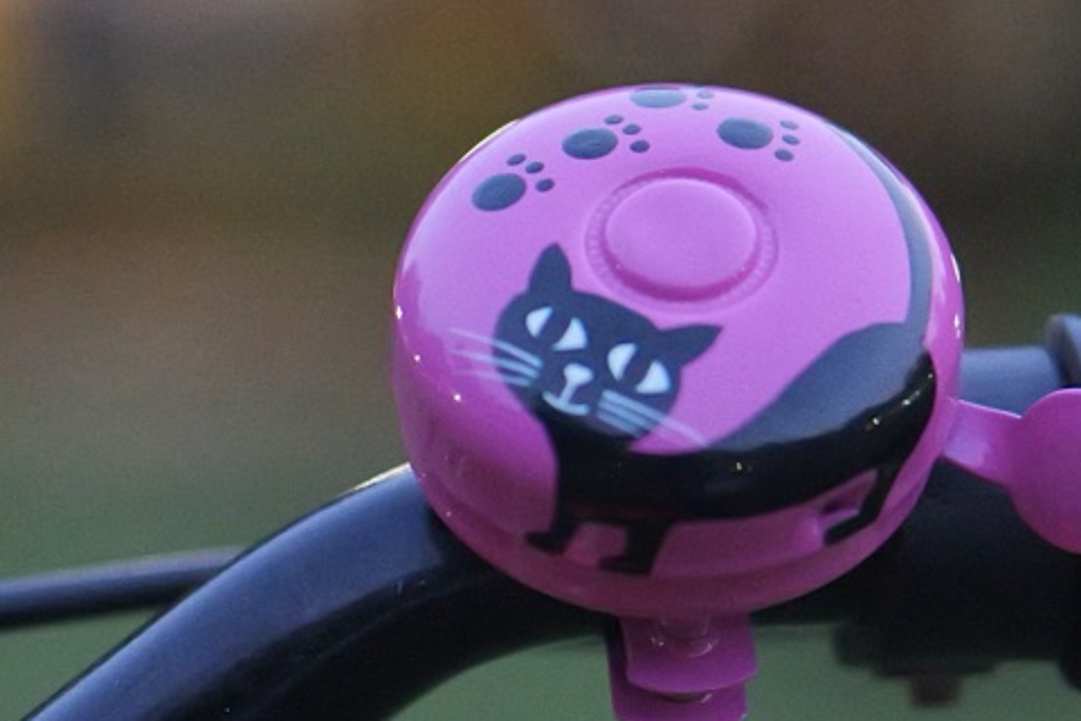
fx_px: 5617
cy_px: 535
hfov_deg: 11.0
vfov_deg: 7.3
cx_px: 670
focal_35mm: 187
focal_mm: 50
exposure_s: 1/125
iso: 12800
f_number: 2
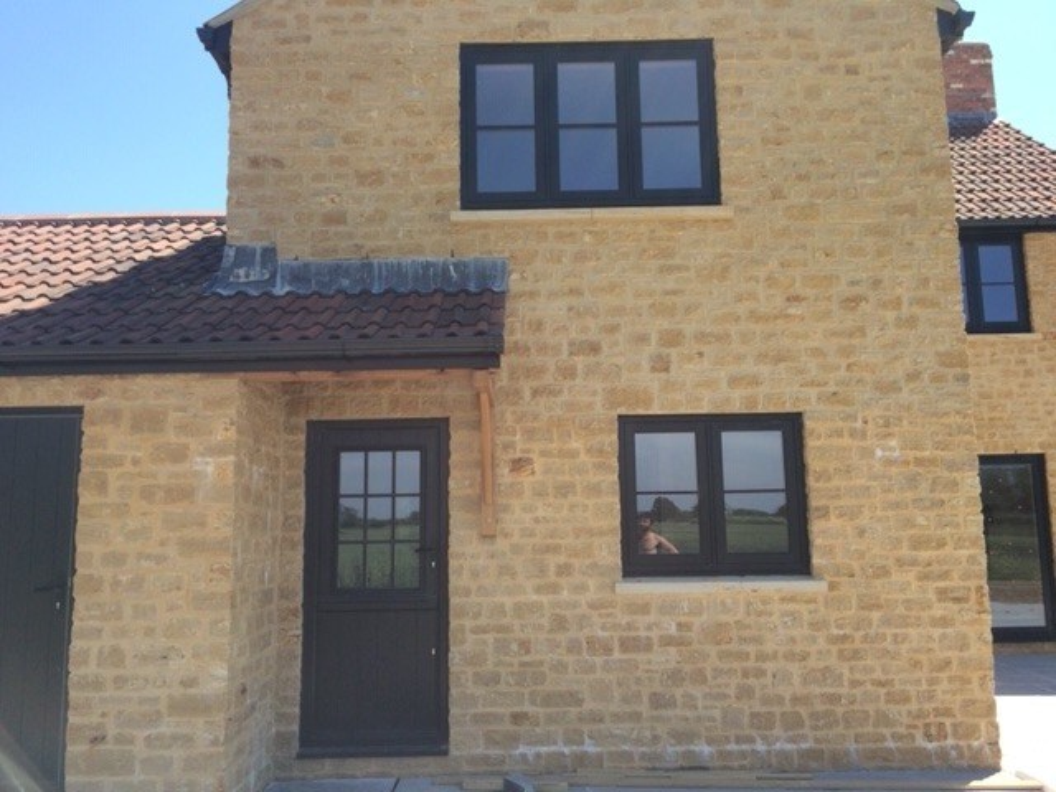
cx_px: 528
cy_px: 396
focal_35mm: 29
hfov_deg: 61.7
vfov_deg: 48.2
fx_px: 885
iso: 32
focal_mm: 4.15
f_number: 2.2
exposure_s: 1/912
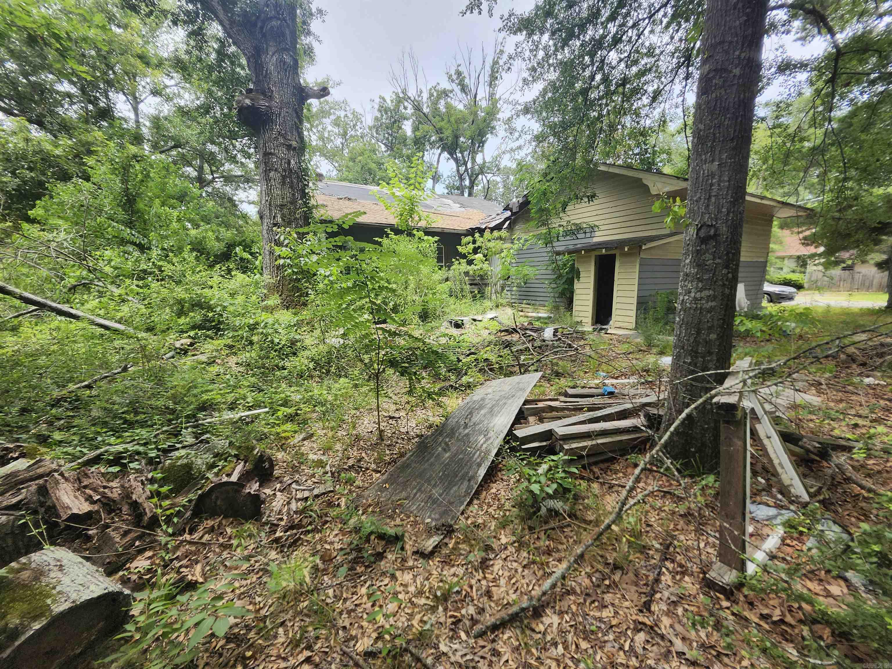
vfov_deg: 89.9
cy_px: 334
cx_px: 446
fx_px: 335
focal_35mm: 13
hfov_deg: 106.2
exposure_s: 1/397
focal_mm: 1.74
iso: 40
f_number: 2.2
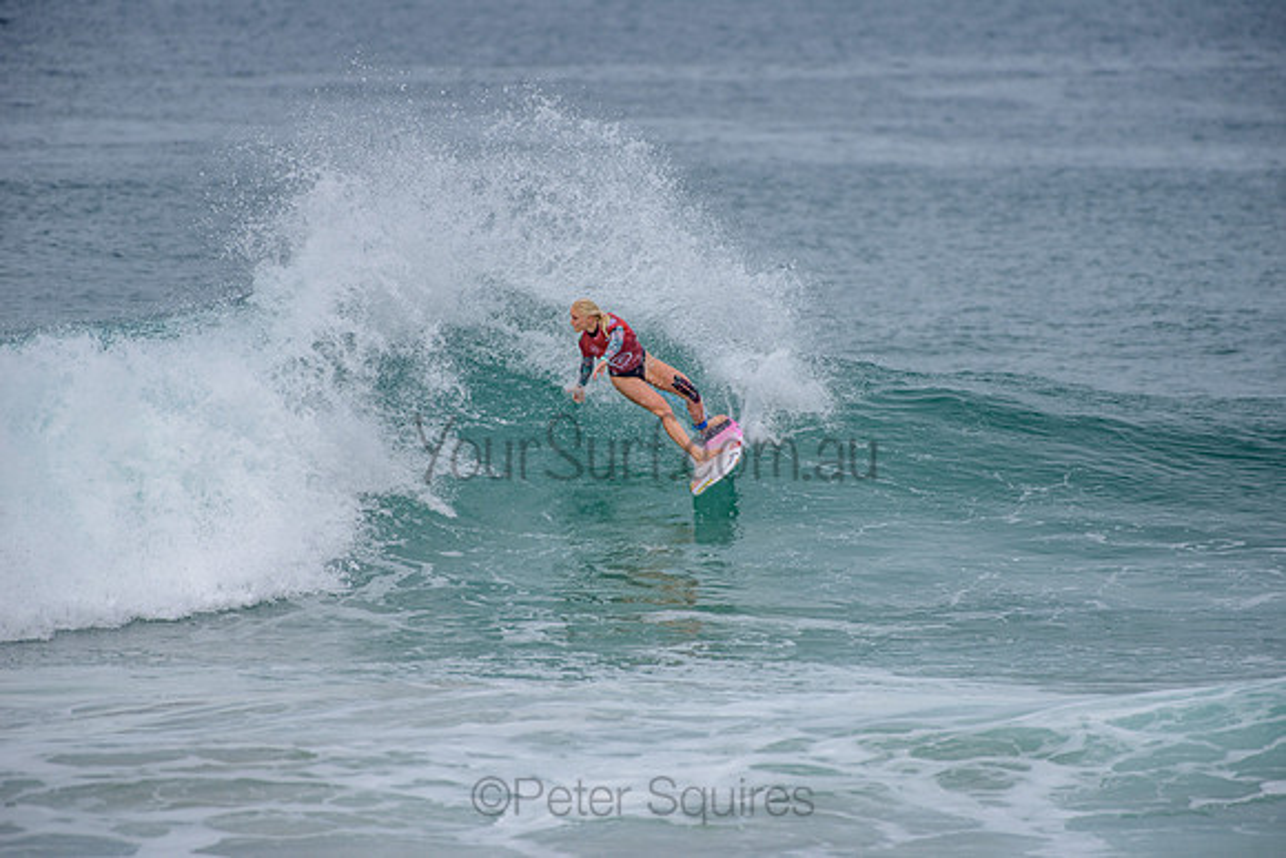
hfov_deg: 4.1
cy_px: 429
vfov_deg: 2.8
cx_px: 643
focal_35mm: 500
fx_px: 17864
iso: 250
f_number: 5.6
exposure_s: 1/2000
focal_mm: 500
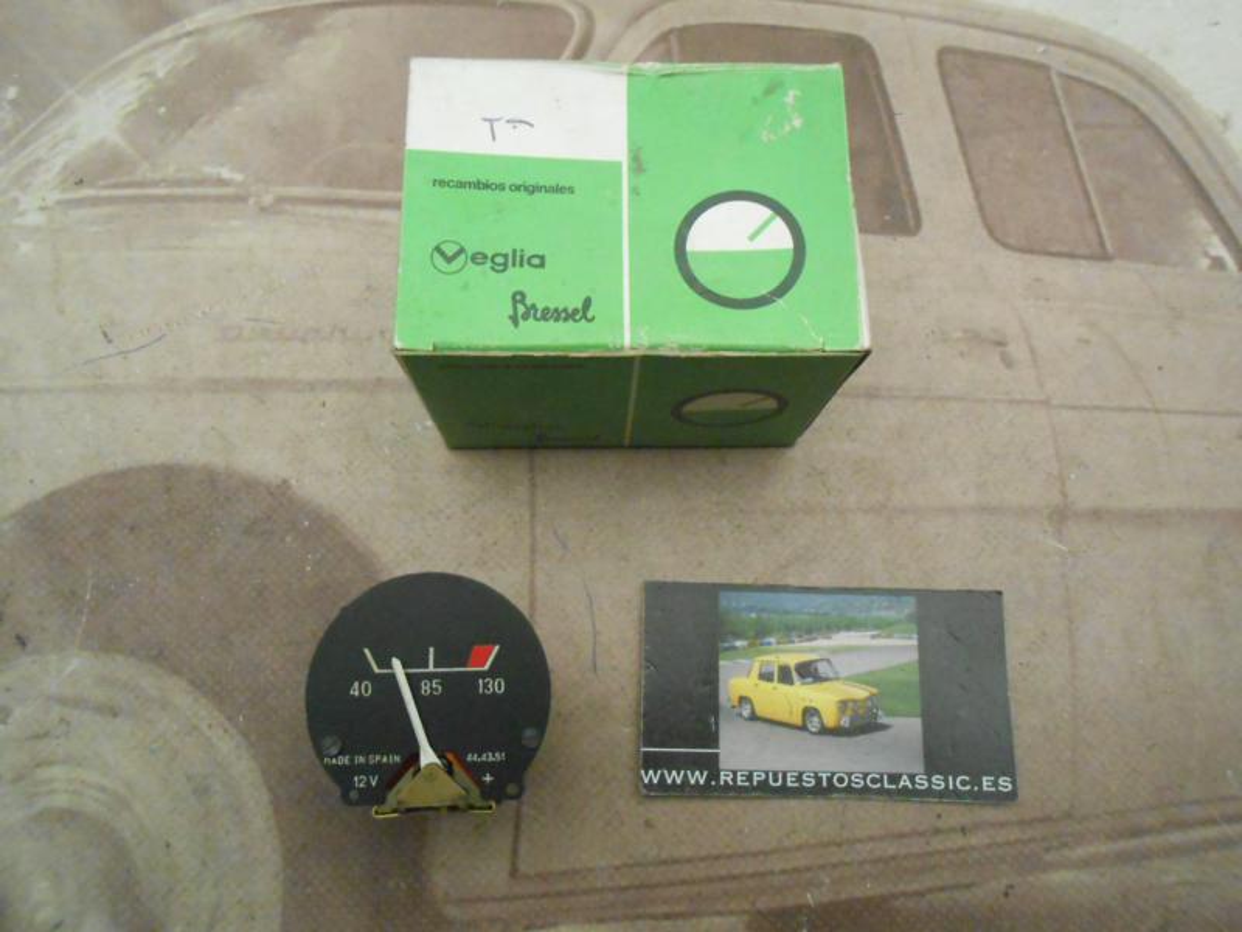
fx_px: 933
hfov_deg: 67.3
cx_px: 621
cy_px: 466
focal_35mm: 26
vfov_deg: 53.1
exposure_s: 1/80
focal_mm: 4.6
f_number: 3.5
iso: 800
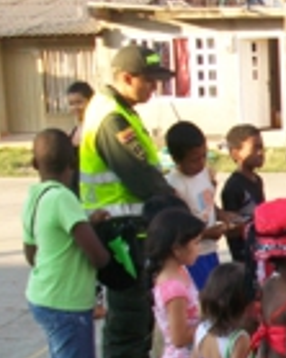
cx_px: 502
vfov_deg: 21.2
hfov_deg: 15.0
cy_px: 250
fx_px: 953
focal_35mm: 90
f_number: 2.8
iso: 64
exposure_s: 1/160
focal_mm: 5.7
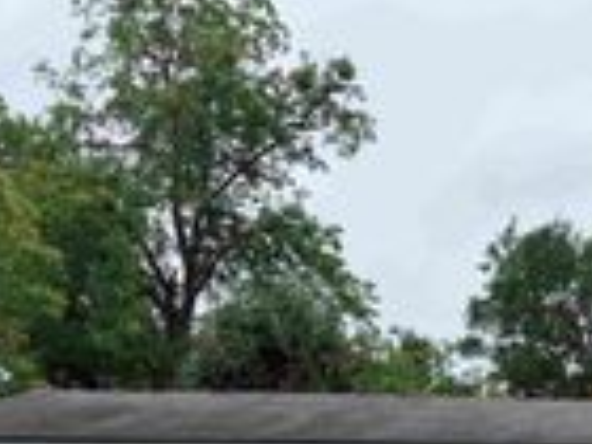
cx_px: 630
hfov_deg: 21.7
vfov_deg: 15.4
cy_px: 721
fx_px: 1471
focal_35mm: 86
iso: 80
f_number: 1.78
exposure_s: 1/813
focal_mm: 6.76
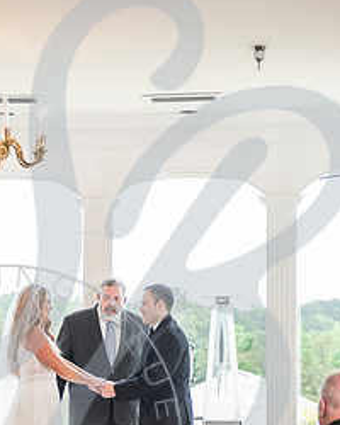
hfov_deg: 15.5
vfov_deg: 19.3
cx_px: 92
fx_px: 1245
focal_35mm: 99
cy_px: 297
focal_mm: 45
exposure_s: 1/160
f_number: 2.8
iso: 200
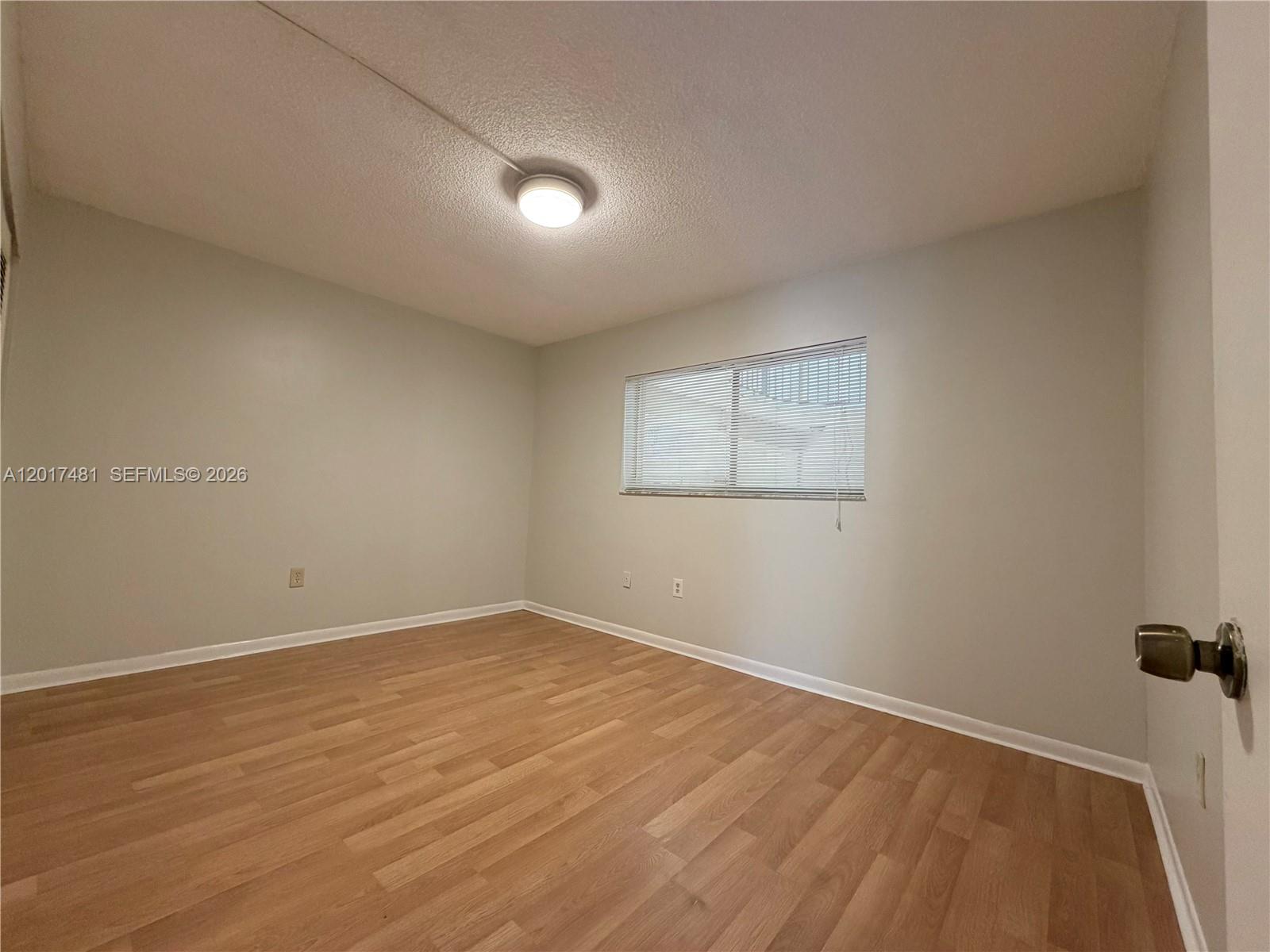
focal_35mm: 14
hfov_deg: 102.1
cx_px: 635
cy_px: 476
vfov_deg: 85.7
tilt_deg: +3.0
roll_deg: -2.1
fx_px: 514
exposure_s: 1/60
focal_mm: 2.22
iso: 320
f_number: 2.2
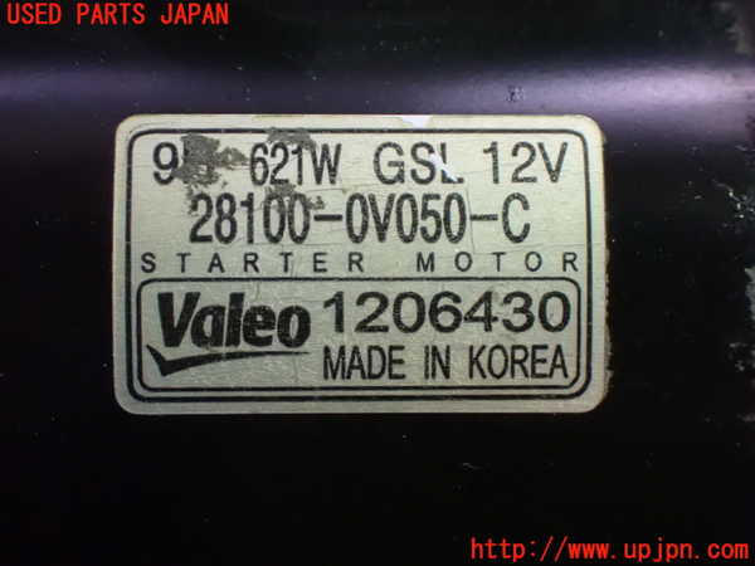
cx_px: 378
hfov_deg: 33.2
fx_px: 1265
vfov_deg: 25.2
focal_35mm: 58
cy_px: 283
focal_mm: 10.35
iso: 1600
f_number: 3.5
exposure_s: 1/50
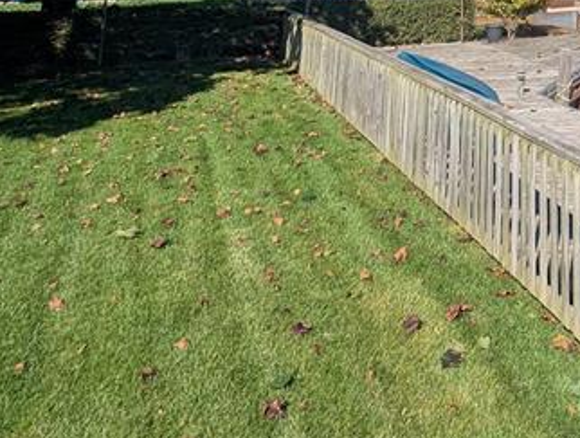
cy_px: -186
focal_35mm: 38
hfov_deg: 42.0
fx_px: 638
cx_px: 587
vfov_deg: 28.1
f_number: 1.95
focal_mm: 2.23
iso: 42
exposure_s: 1/2058
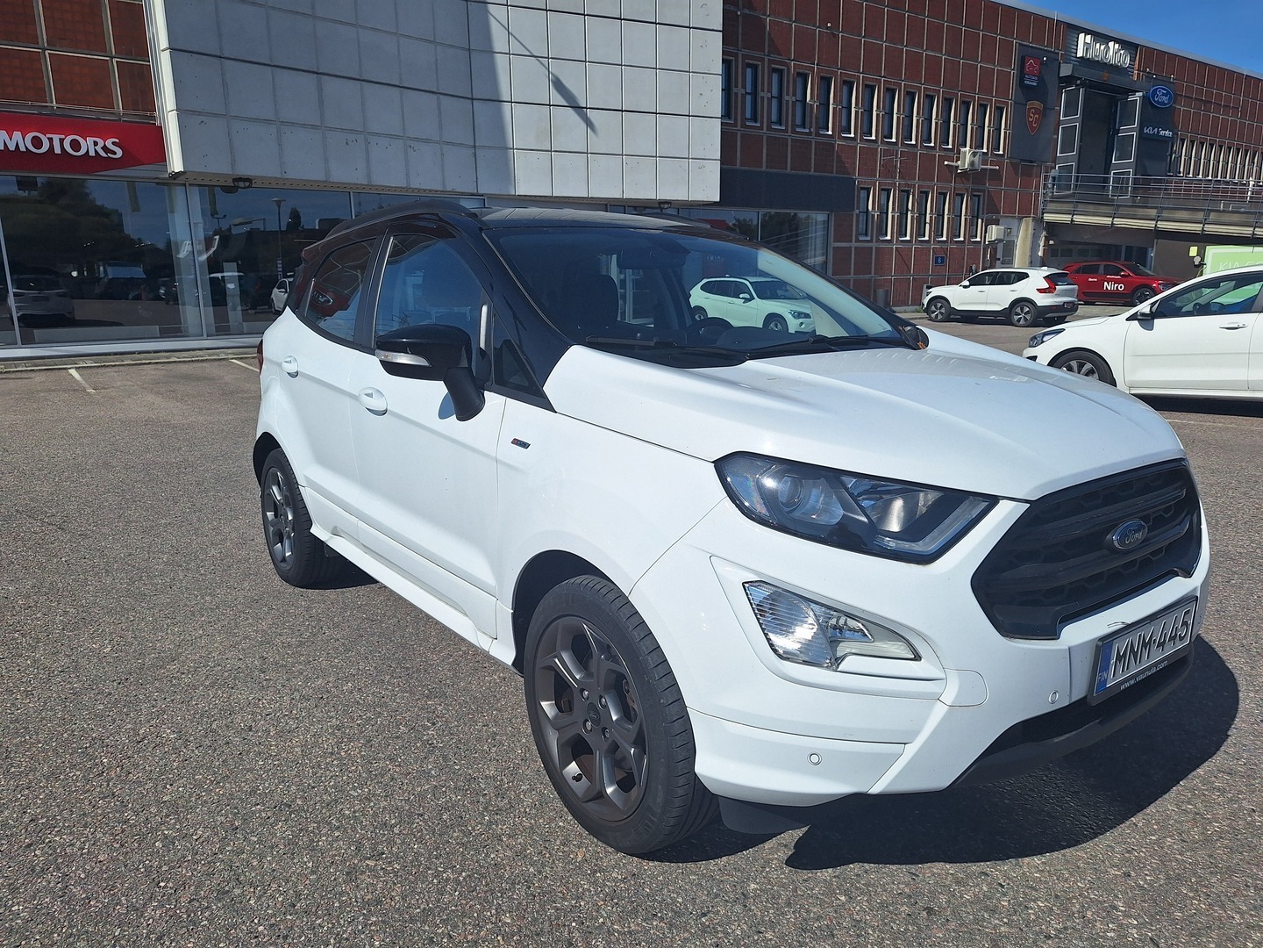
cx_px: 632
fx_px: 839
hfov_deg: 73.9
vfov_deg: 58.9
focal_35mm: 23
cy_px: 474
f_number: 1.8
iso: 40
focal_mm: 5.54
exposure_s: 1/6944
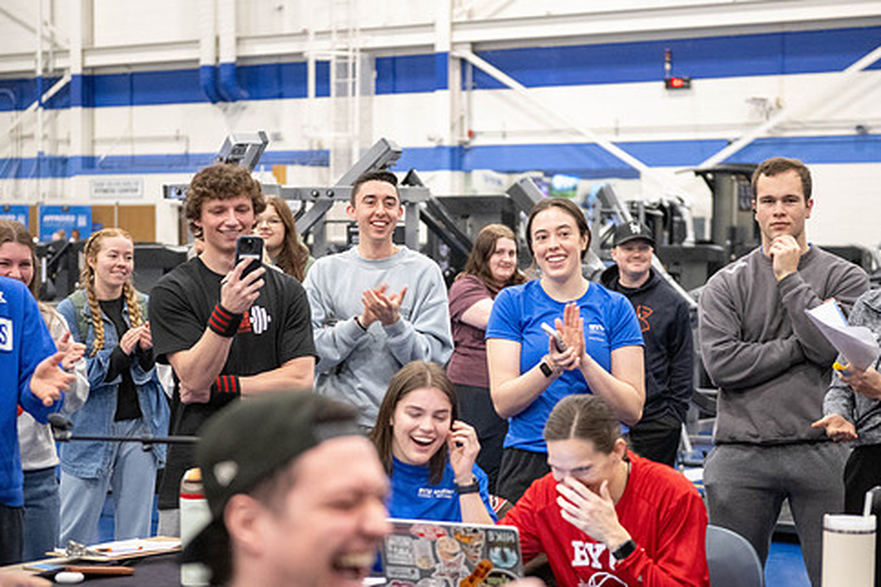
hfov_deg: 24.2
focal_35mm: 84
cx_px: 474
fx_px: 2056
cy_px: 347
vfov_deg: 16.3
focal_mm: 70
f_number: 2.8
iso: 6400
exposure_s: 1/200
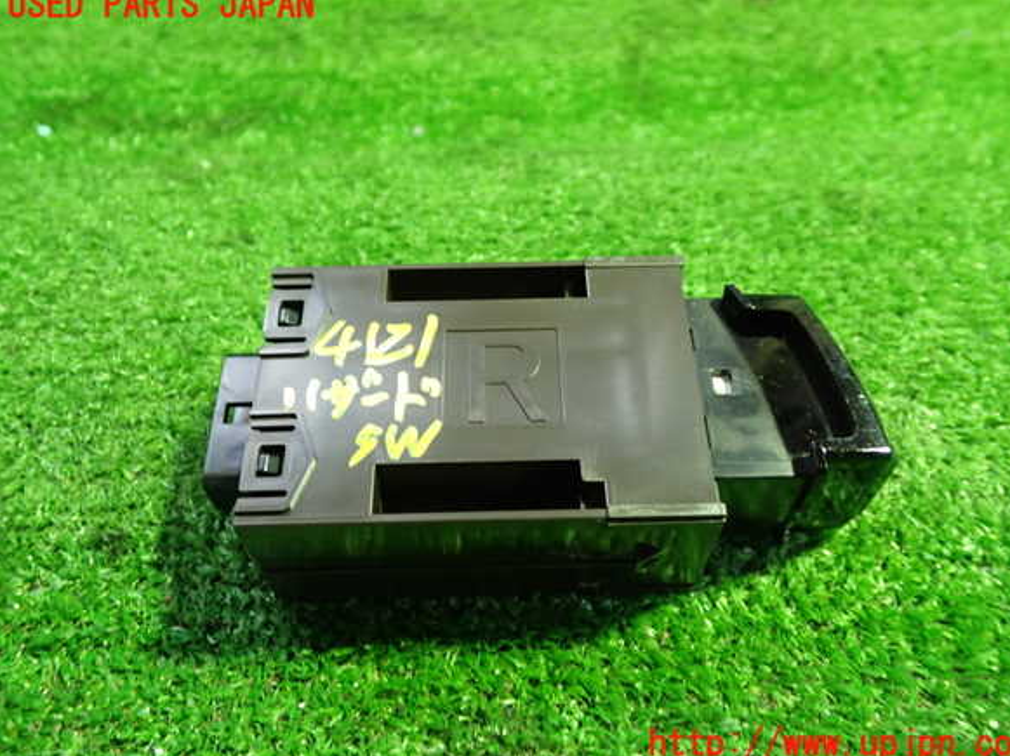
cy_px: 375
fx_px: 904
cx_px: 520
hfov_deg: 58.4
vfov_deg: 45.4
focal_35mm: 31
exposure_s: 1/30
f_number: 2.3
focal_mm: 5.4
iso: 500
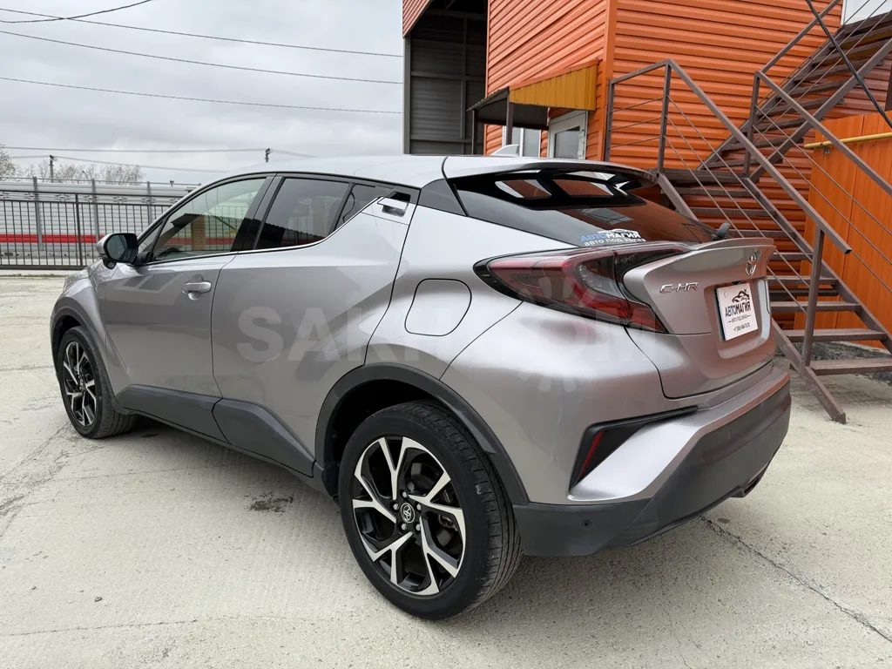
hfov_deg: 71.6
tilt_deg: -9.8
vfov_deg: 56.8
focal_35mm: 24
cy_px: 334
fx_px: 618
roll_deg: -1.1
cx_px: 446
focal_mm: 6.76
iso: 80
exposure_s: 1/1437
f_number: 1.78
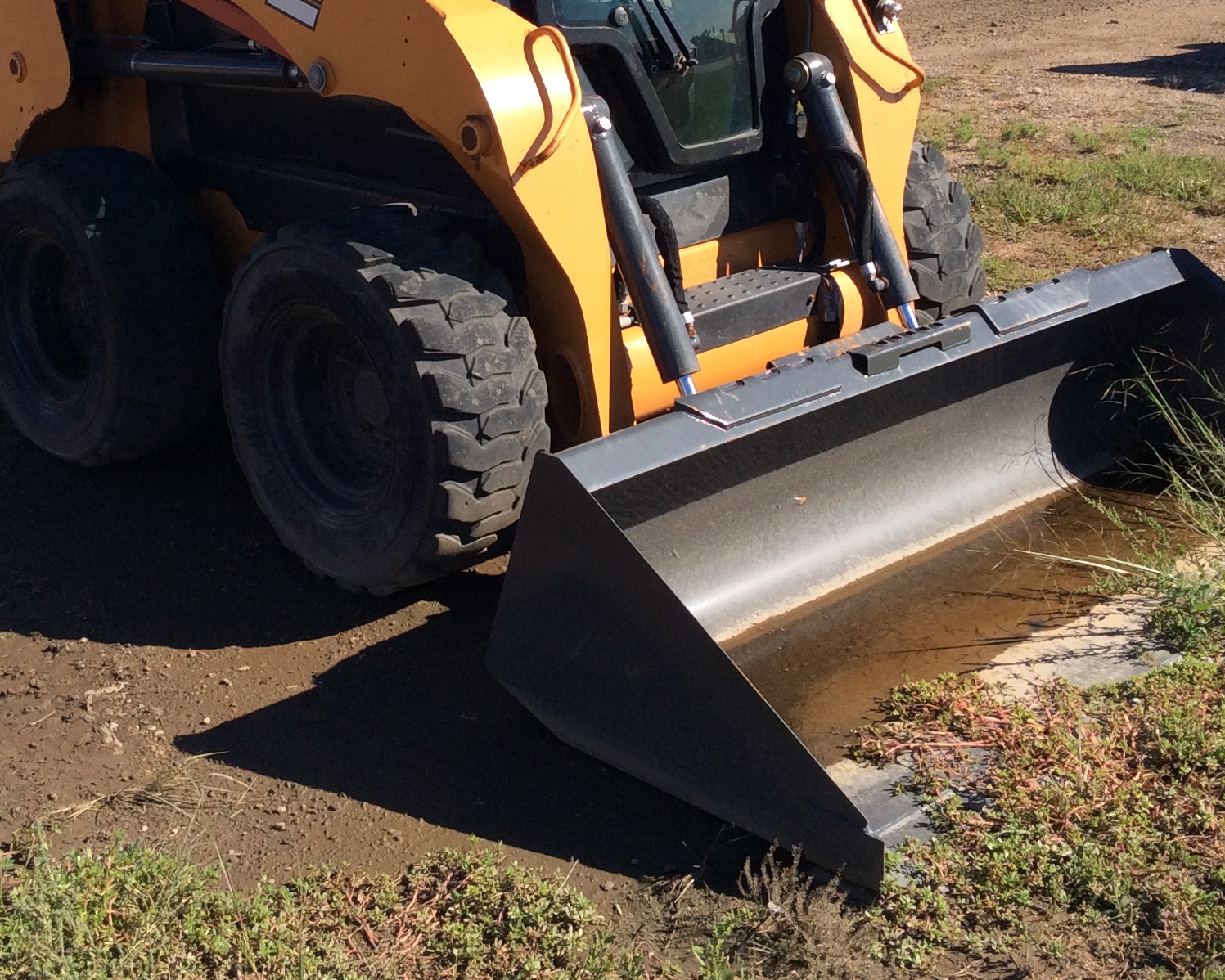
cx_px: 492
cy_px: 217
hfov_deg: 34.6
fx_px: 1958
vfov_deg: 27.6
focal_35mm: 54
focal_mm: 3.3
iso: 32
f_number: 2.4
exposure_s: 1/1121
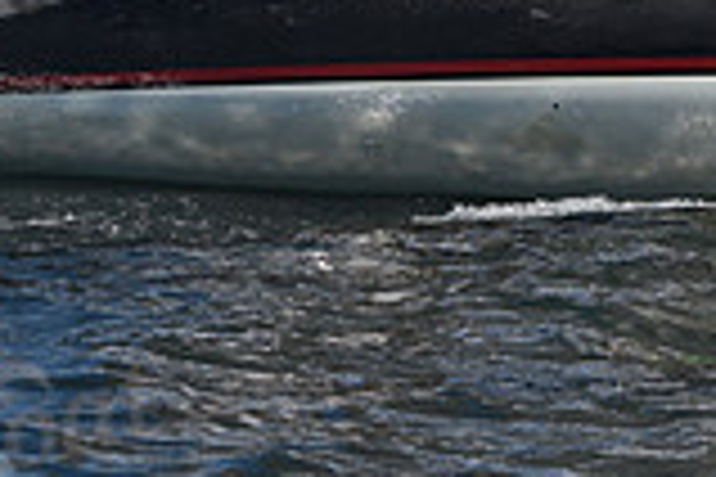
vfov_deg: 5.3
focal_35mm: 255
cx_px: 518
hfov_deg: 8.1
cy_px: -304
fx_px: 5071
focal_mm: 70
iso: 200
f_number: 5.6
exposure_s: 1/800
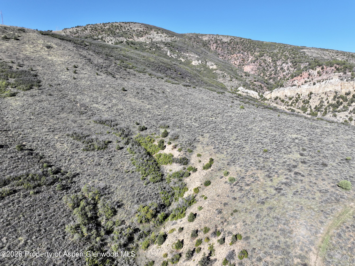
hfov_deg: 71.6
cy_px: 133
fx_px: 246
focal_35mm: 24
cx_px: 178
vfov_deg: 56.8
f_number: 2.8
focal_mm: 12.29
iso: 100
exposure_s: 1/1250
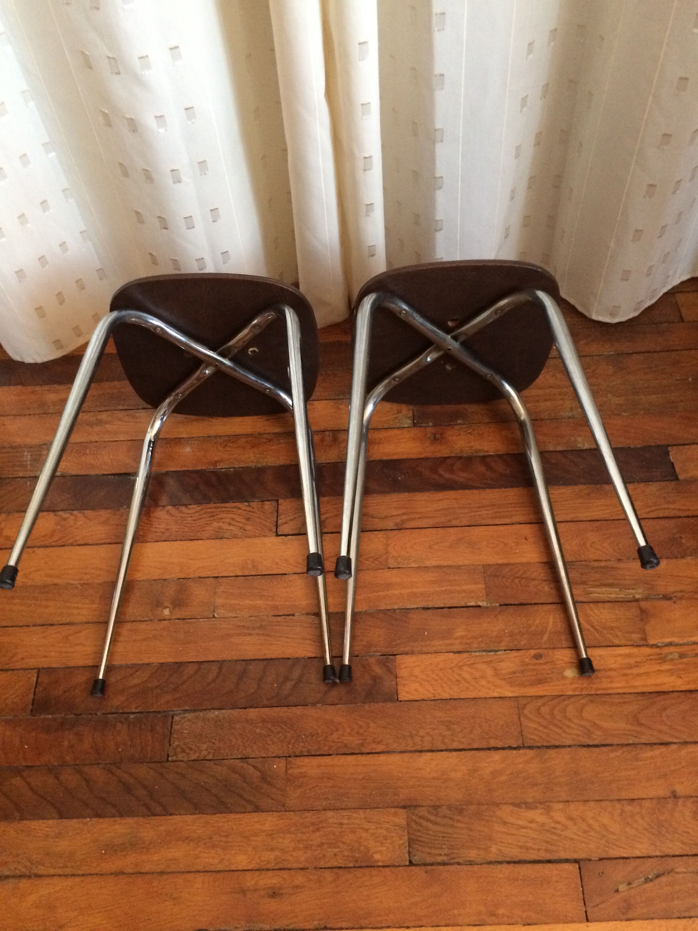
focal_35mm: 29
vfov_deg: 61.7
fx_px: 780
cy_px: 466
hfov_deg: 48.2
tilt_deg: -58.7
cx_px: 349
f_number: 2.2
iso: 320
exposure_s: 1/25
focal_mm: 4.15
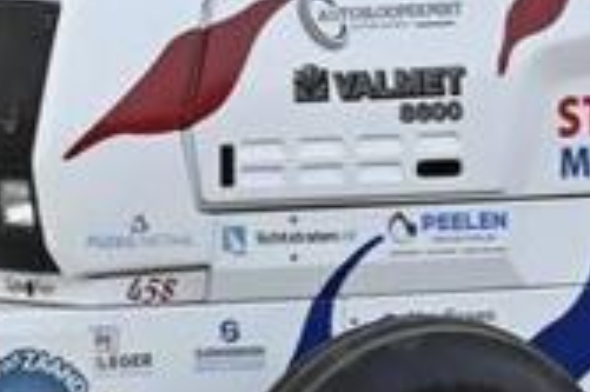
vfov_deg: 0.9
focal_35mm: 1544
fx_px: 25279
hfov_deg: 1.3
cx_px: 512
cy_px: -323
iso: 320
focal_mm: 260
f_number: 5
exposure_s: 1/400
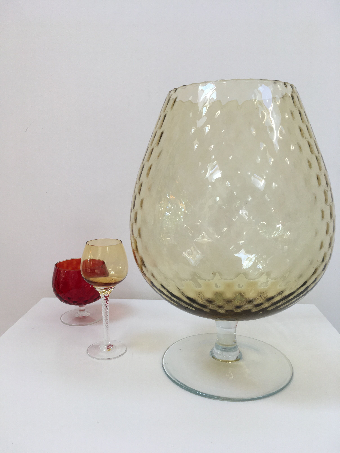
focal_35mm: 29
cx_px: 170
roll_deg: +0.3
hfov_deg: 48.2
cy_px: 226
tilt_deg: -9.6
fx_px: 380
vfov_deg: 61.7
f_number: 2.2
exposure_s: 1/100
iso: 40
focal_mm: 4.15
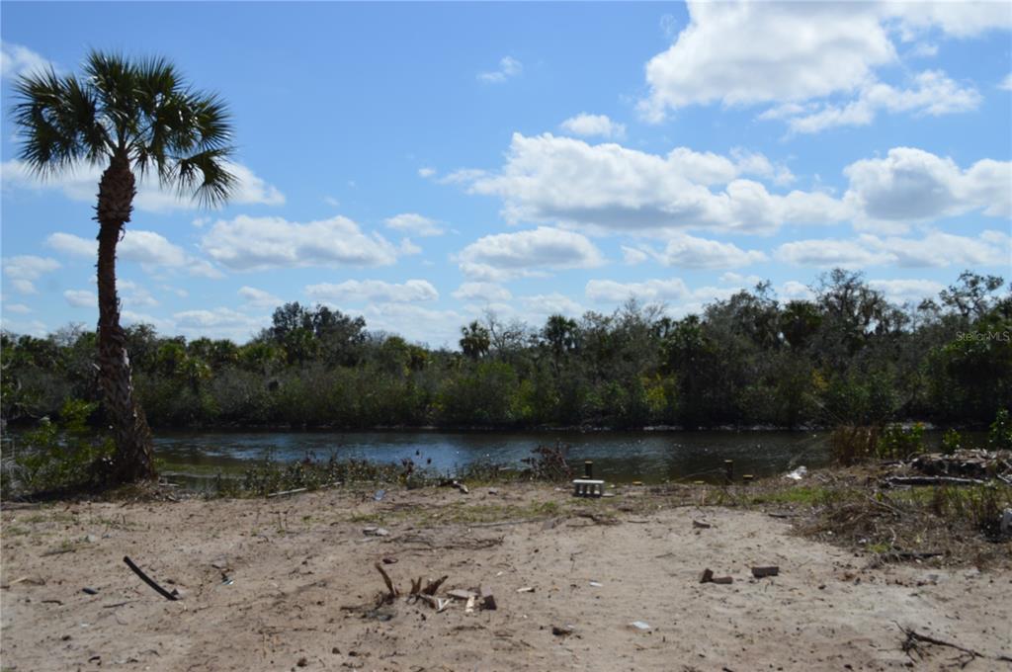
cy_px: 336
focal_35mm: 36
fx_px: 1011
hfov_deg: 53.2
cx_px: 506
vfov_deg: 36.8
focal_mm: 24
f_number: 9
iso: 100
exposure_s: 1/320
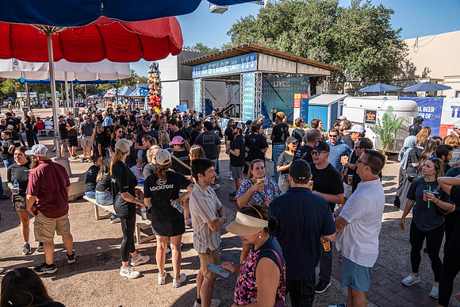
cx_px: 230
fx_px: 307
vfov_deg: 53.2
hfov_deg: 73.7
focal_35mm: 24
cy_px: 154
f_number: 4.5
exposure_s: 1/400
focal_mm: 24
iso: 100
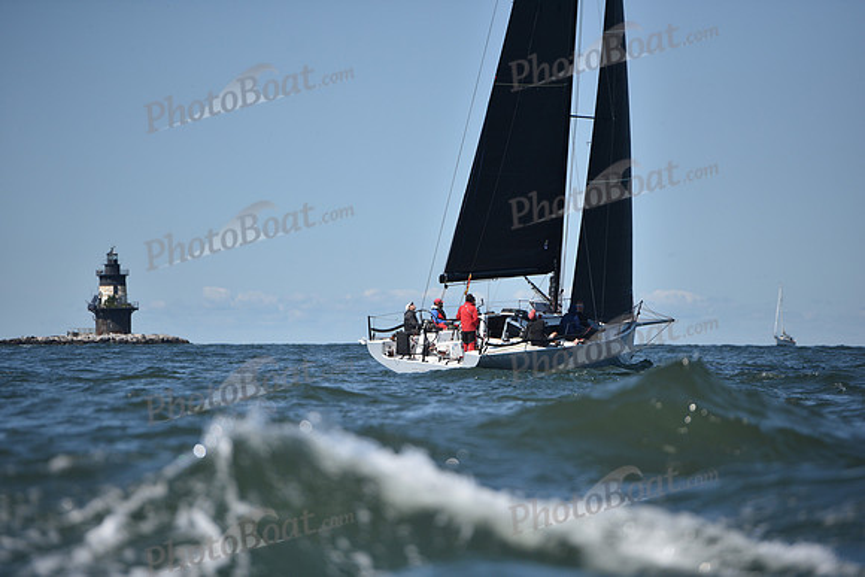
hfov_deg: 10.3
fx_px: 4806
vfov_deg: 6.9
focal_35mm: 200
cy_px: 288
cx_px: 432
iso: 250
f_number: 3.5
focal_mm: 200
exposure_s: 1/8000
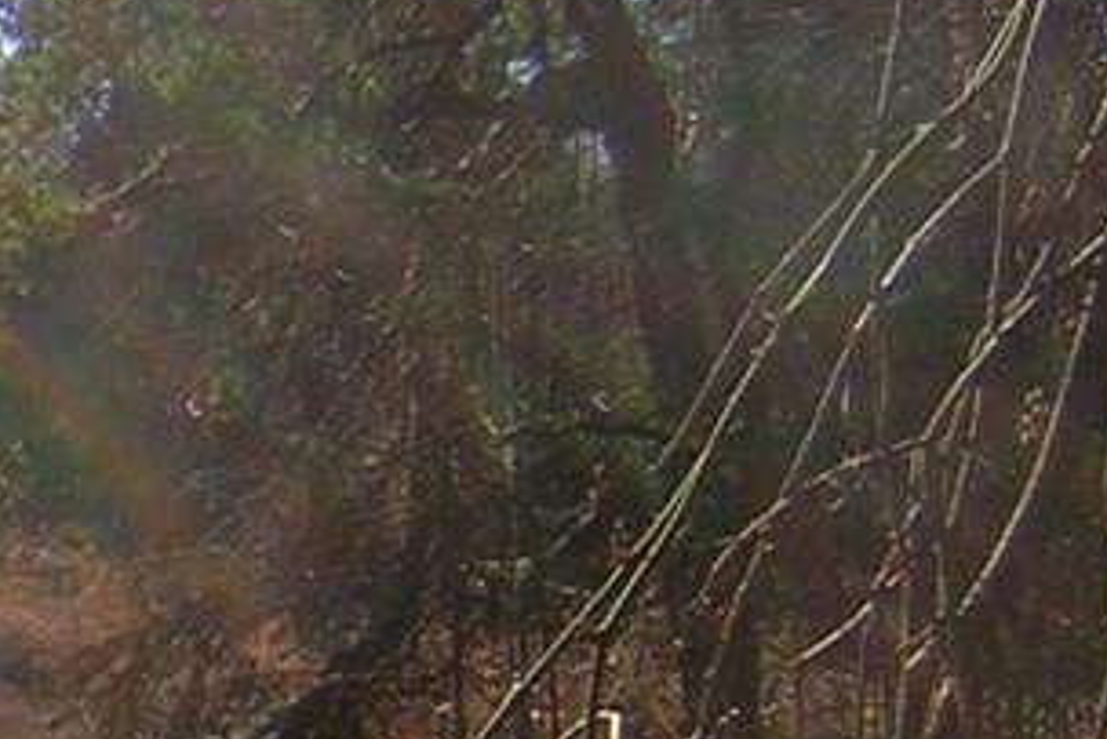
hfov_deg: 15.3
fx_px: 3876
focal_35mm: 126
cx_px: -415
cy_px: 877
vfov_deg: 10.7
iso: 50
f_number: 5.2
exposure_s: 1/360
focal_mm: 4.7
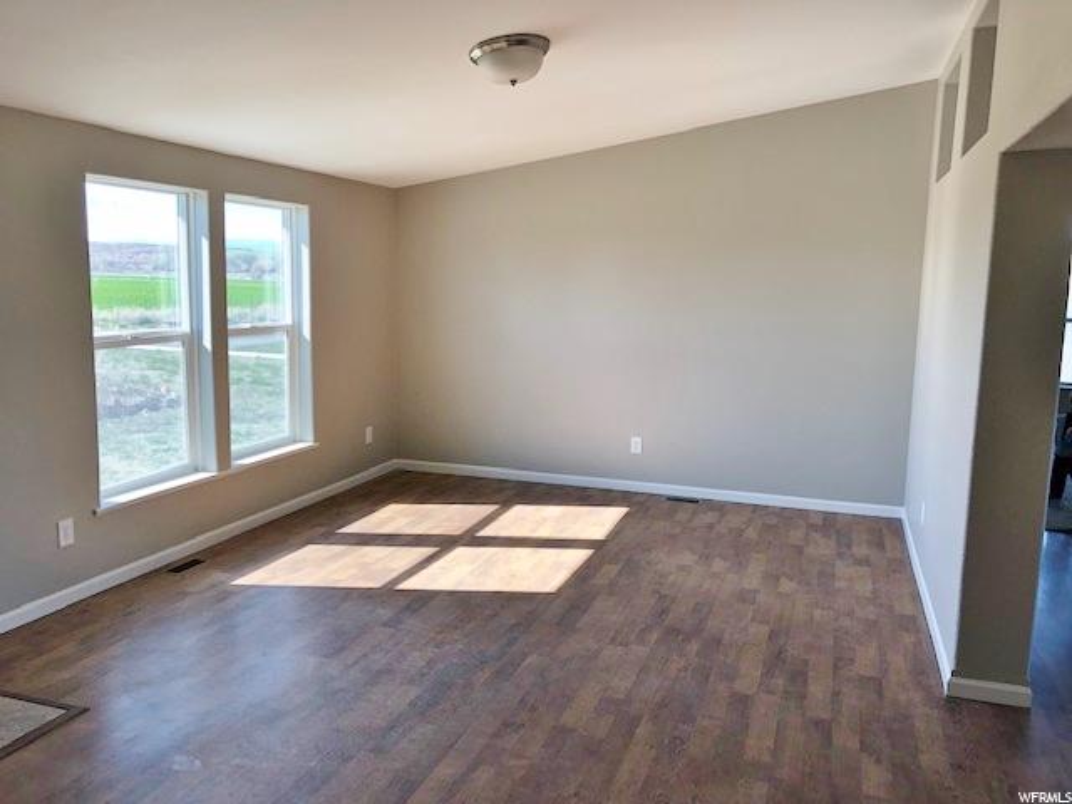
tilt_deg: -6.8
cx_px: 536
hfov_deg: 63.4
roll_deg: +0.2
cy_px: 402
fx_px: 867
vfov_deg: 49.7
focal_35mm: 28
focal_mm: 3.99
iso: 25
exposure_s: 1/120
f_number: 1.8
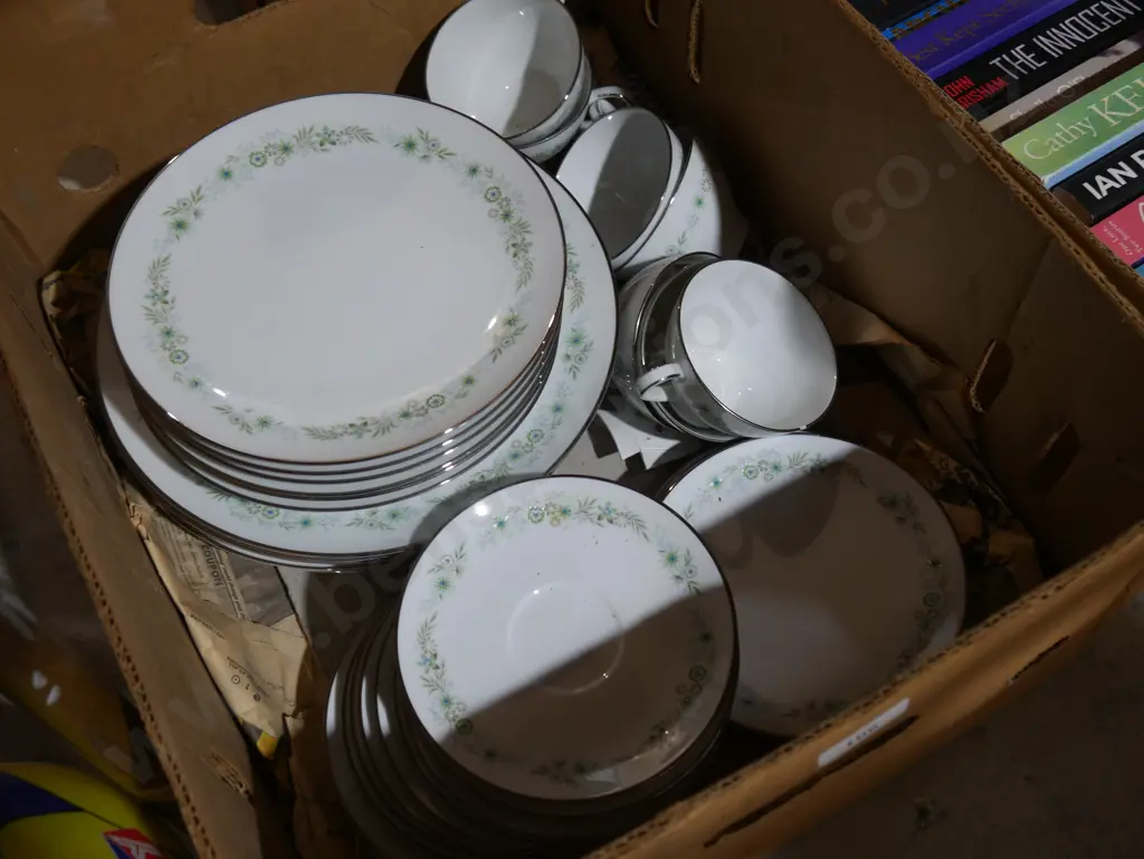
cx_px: 572
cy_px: 430
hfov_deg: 46.8
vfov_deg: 36.0
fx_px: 1323
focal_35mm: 40
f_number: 4.5
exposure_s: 1/60
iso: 500
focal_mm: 20
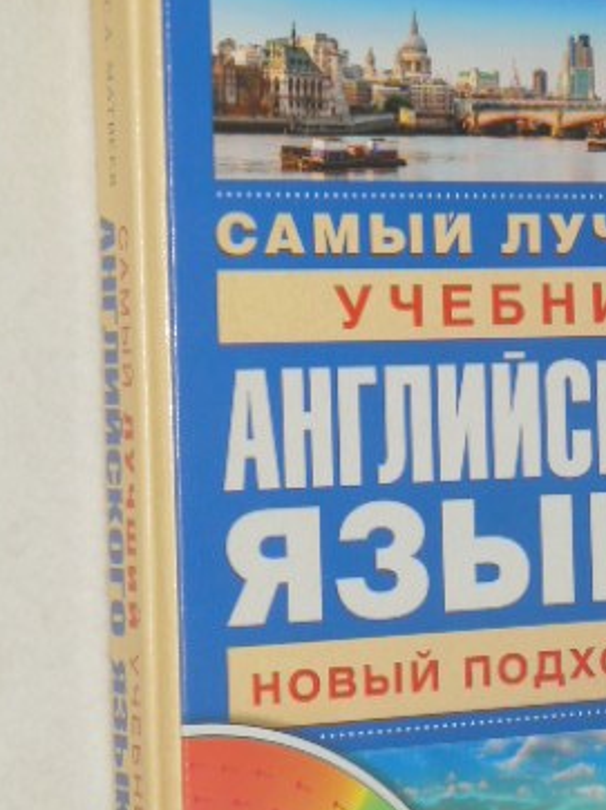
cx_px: 445
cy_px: 495
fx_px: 3599
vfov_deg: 12.8
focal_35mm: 154
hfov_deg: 9.6
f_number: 4.6
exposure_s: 1/60
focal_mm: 15.5
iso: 200
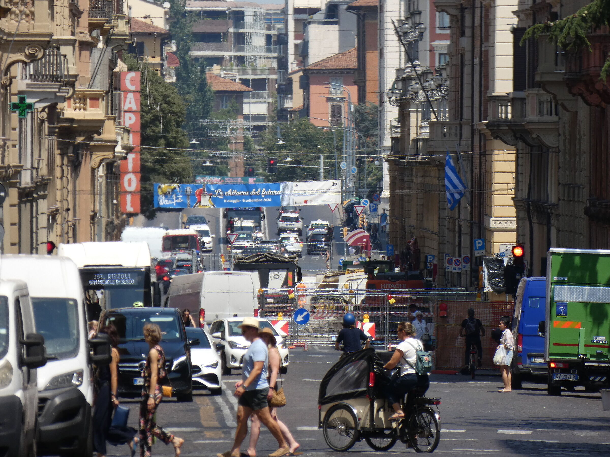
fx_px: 12335
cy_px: 228
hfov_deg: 2.8
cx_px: 305
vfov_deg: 2.1
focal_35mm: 700
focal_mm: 125.5
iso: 80
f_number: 5.6
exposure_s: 1/400
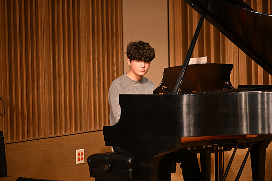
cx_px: 136
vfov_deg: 6.9
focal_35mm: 200
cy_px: 90
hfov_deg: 10.3
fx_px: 1511
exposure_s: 1/320
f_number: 2.8
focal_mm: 200
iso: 4000
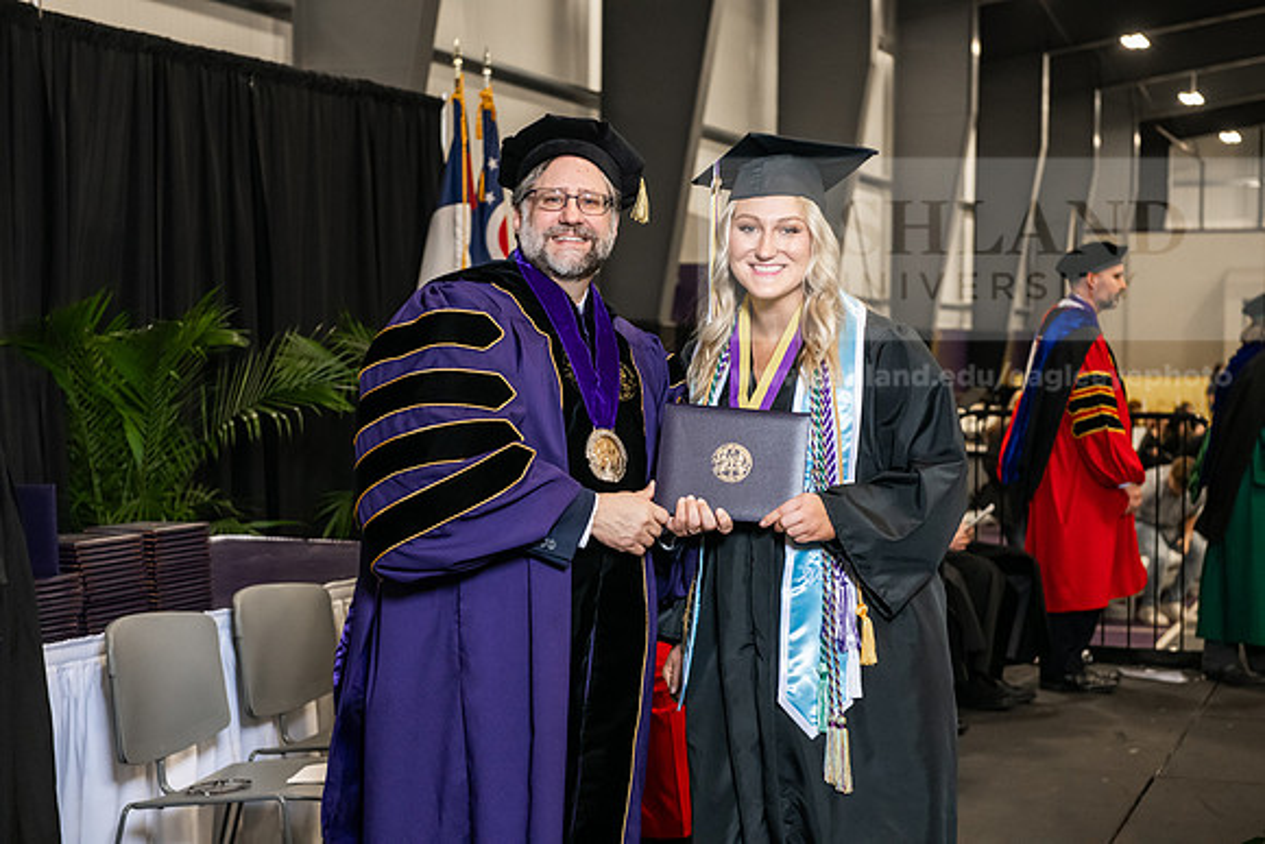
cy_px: 422
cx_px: 632
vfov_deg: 20.6
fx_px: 2320
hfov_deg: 30.5
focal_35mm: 66
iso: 2500
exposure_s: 1/200
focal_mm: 66
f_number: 5
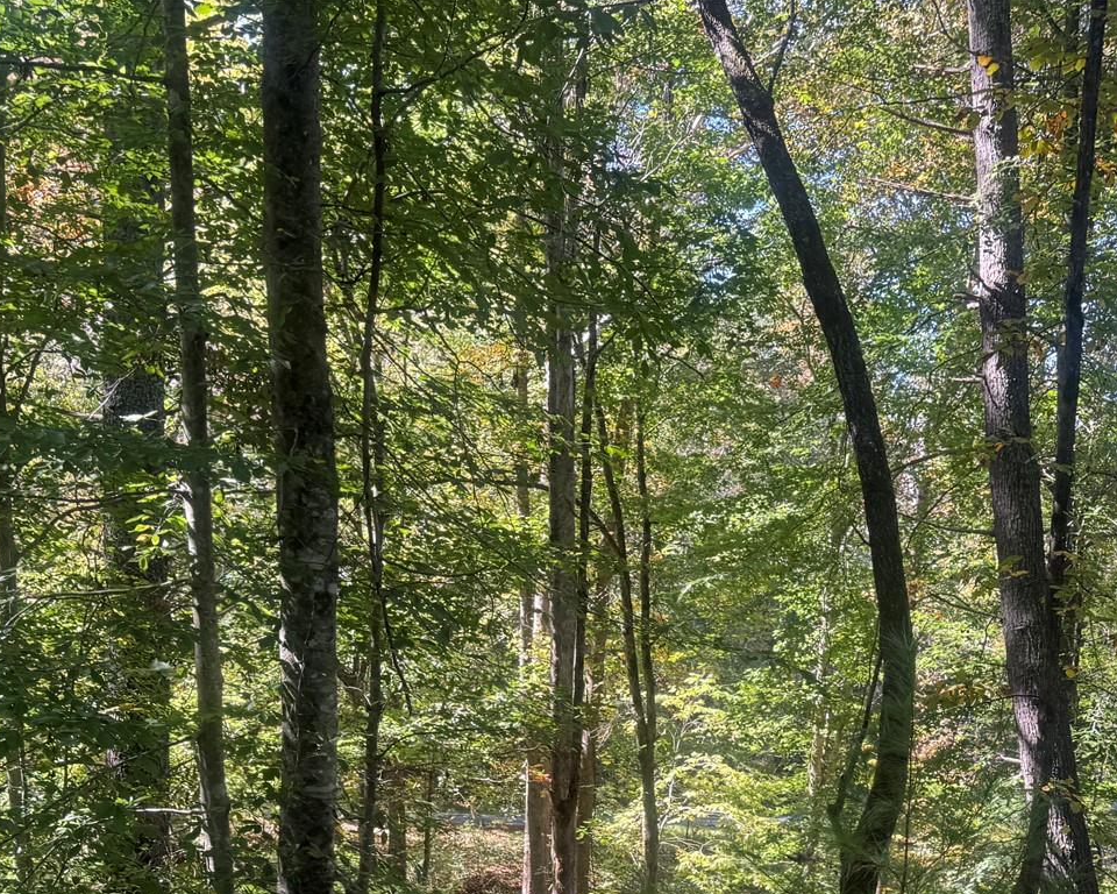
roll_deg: -1.7
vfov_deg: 28.4
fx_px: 1653
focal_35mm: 50
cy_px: 891
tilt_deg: -7.7
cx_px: 564
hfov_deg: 37.3
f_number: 1.78
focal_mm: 6.76
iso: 50
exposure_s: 1/121
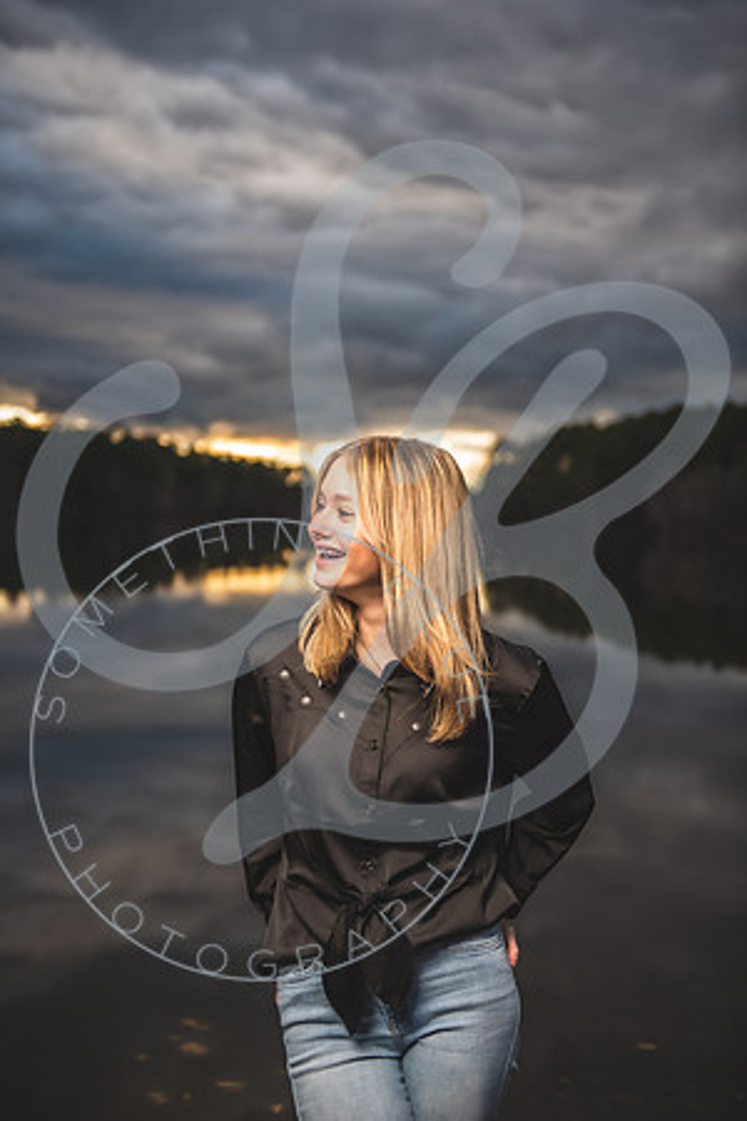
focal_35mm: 48
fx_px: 1494
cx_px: 374
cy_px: 560
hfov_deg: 28.1
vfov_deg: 41.1
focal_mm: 48
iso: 100
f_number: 2.8
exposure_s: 1/250
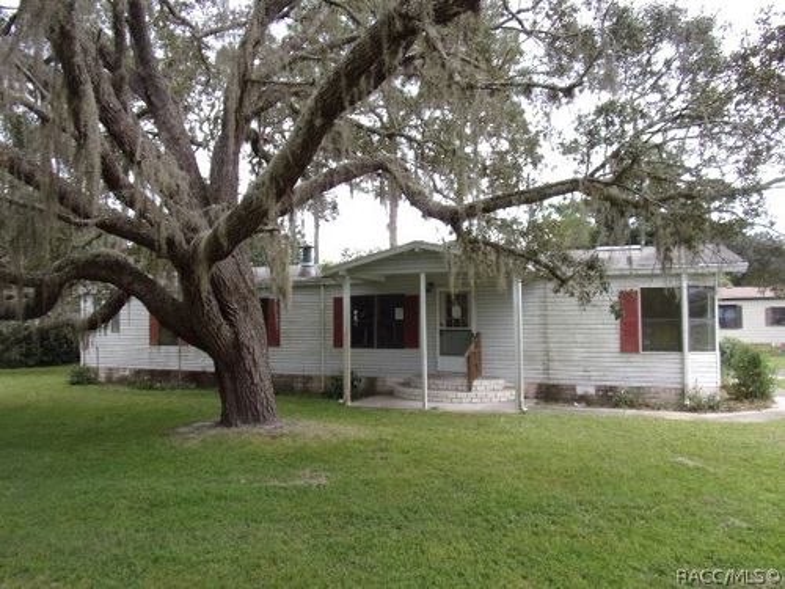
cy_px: 294
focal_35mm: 24
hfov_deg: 71.6
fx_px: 544
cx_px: 392
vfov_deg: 56.8
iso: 80
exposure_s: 1/75
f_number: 3.3
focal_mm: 4.3
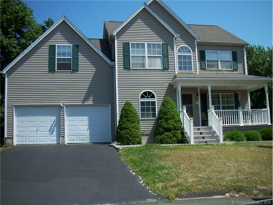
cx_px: 136
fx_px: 300
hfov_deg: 49.0
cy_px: 102
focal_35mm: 38
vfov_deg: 37.7
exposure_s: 1/500
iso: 64
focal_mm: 6.3
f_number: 3.9
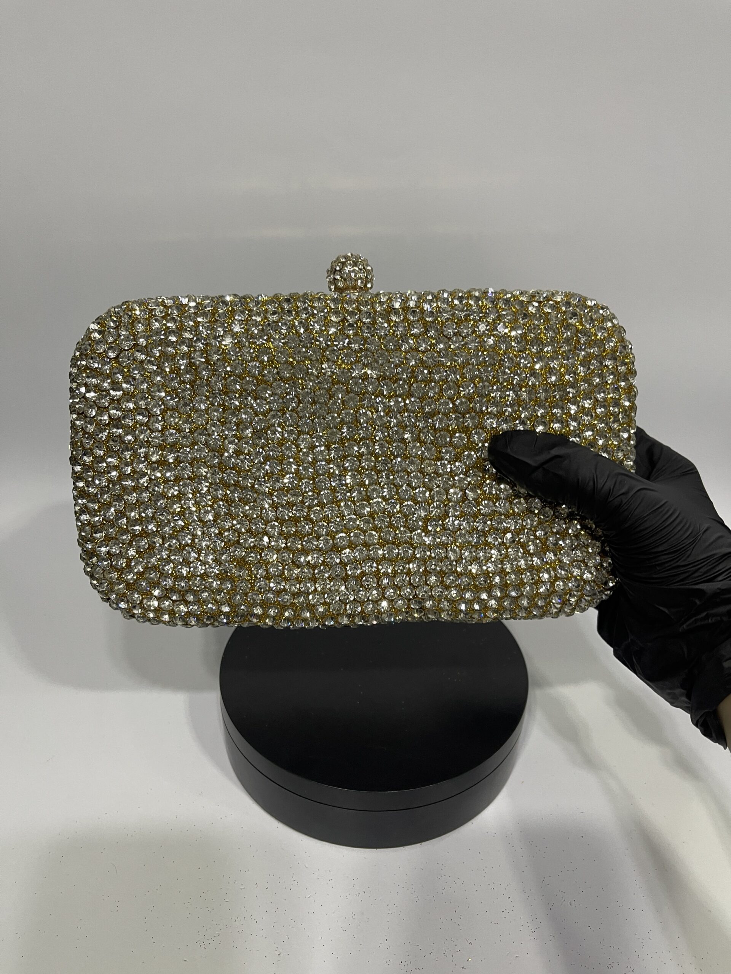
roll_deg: -2.7
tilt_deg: -31.4
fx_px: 704
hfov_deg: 54.9
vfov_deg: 69.4
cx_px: 366
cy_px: 487
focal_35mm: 25
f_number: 1.6
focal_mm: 5.1
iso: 125
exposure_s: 1/50
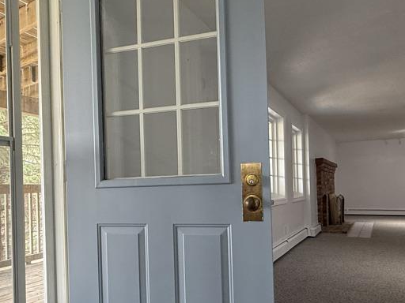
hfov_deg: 63.2
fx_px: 328
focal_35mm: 28
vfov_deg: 49.4
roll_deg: +1.1
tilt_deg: +0.3
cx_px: 177
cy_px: 185
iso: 200
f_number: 2.2
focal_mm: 2.22
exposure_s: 1/60
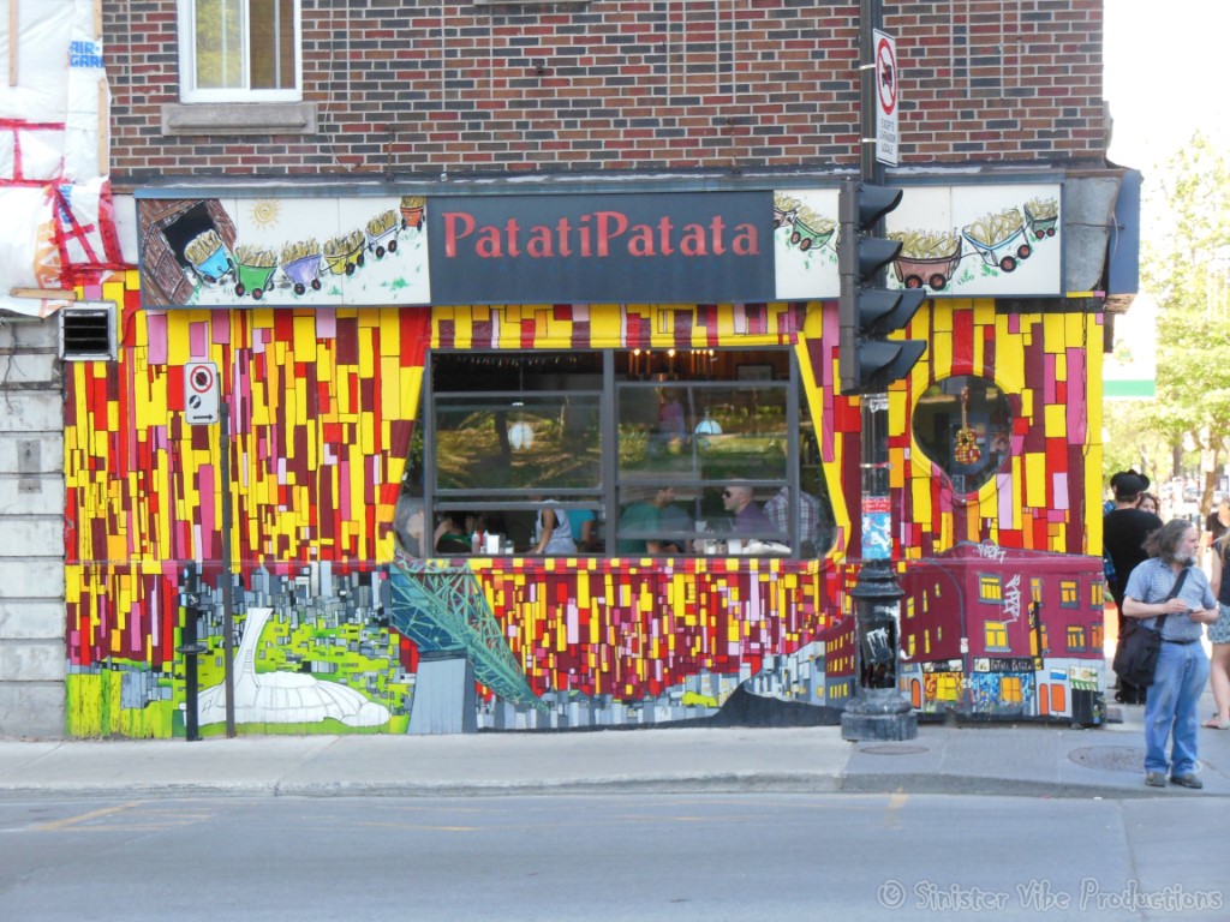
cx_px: 615
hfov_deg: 22.5
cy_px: 461
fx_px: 3091
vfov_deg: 17.0
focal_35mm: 87
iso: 400
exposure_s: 1/200
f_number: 4.6
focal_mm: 15.5
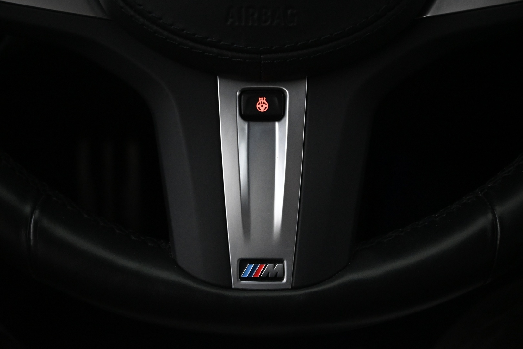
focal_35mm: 40
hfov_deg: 48.7
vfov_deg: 33.6
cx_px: 262
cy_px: 174
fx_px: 577
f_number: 4.5
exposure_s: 1/40
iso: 5000
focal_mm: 26.5
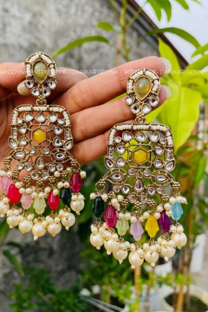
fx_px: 243
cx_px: 95
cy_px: 154
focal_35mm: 28
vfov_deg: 65.5
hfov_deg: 46.3
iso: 32
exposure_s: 1/842
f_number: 1.6
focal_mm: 4.2
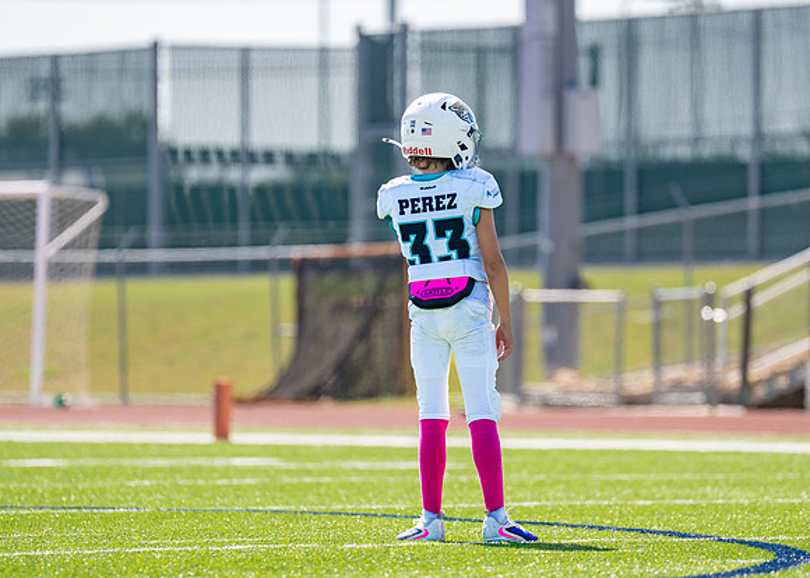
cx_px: 463
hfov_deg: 6.7
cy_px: 292
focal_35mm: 300
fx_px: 6899
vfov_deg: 4.8
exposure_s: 1/1250
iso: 100
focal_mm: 200
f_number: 2.8
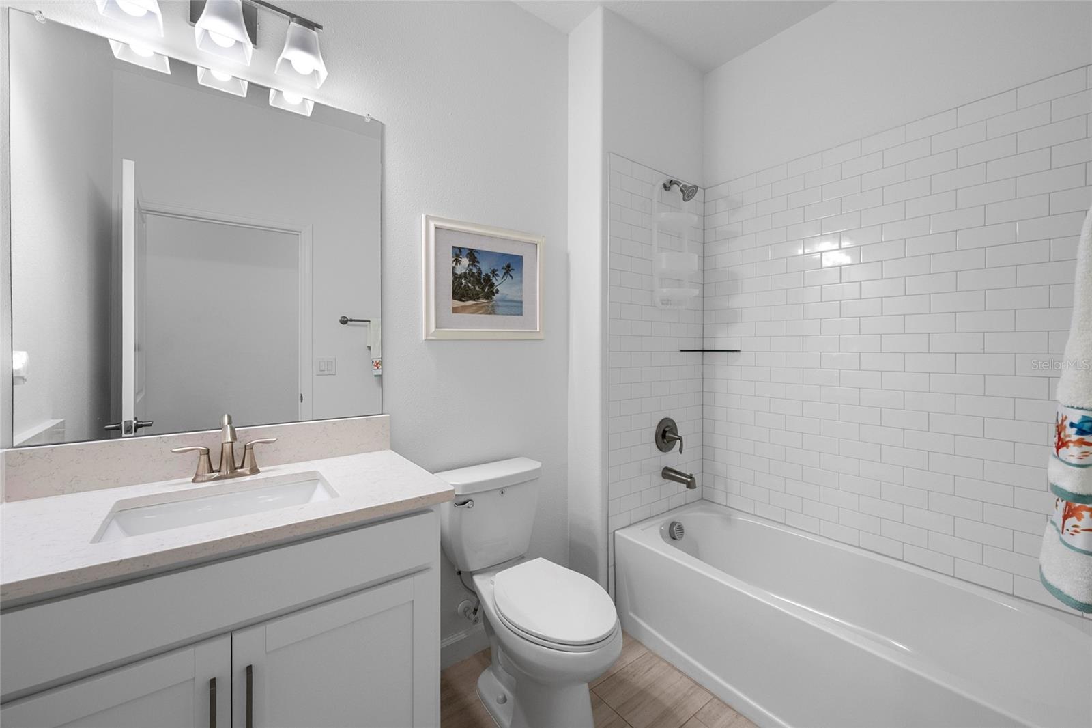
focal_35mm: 14
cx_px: 546
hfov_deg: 104.3
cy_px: 364
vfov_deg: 81.2
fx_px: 425
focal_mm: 14
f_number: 8
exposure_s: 1/500
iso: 800
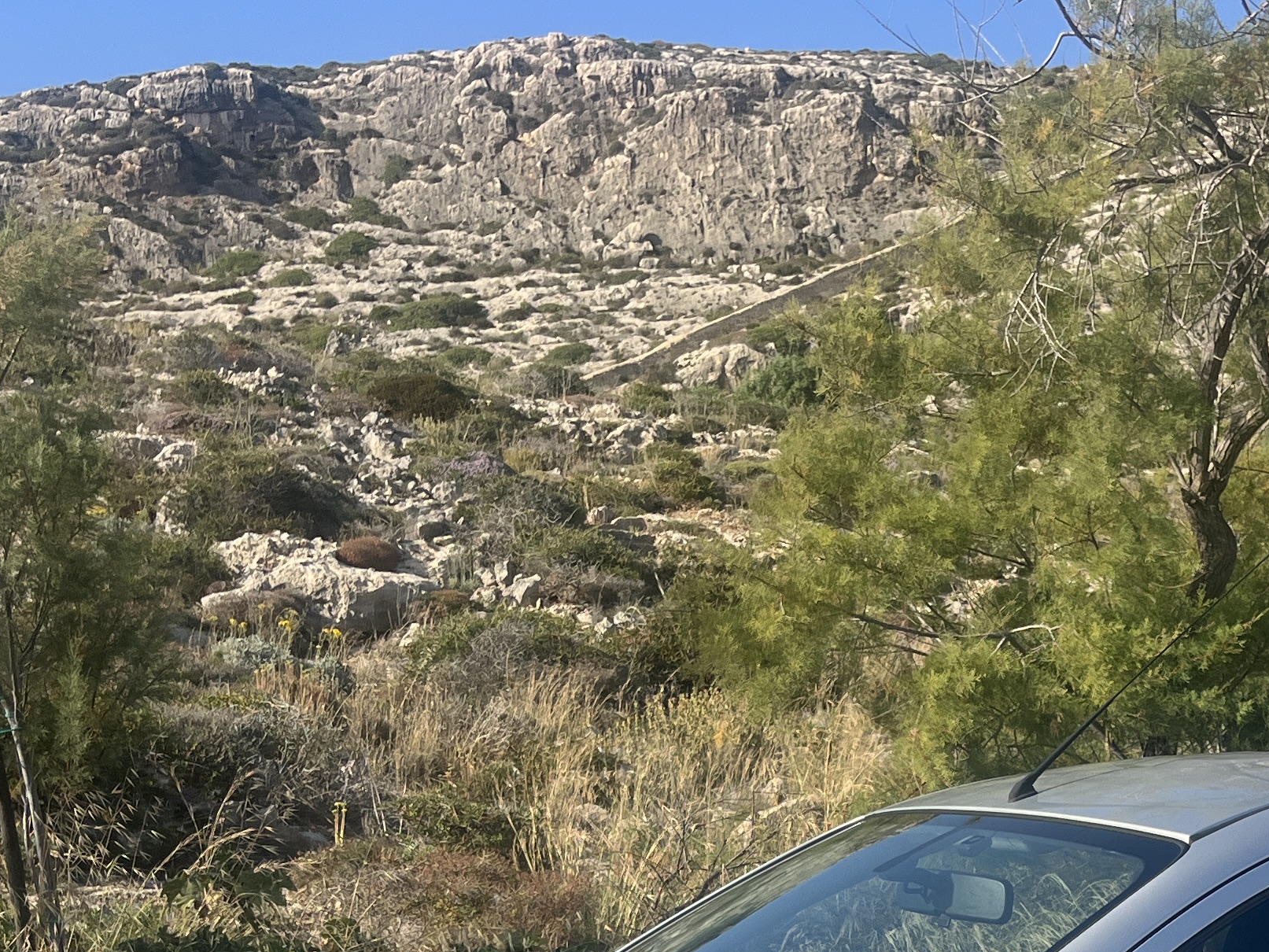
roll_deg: +1.6
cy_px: 1127
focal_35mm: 65
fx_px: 2383
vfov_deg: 21.1
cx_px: 1076
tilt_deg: -6.6
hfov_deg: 28.9
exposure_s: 1/2137
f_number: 1.6
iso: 50
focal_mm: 5.1
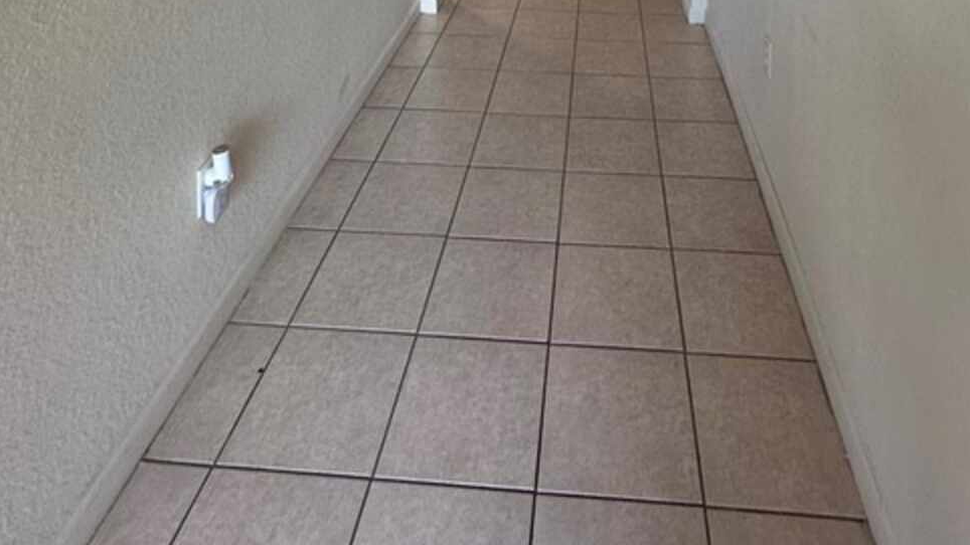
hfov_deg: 69.4
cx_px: 561
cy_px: -230
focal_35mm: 27
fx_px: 694
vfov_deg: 29.8
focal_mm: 2.22
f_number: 2.2
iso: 125
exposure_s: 1/120
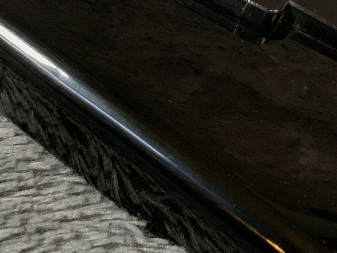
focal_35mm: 98
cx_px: 99
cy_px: -20
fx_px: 954
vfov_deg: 14.7
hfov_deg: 19.9
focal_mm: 3
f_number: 1.8
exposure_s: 1/52
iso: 100
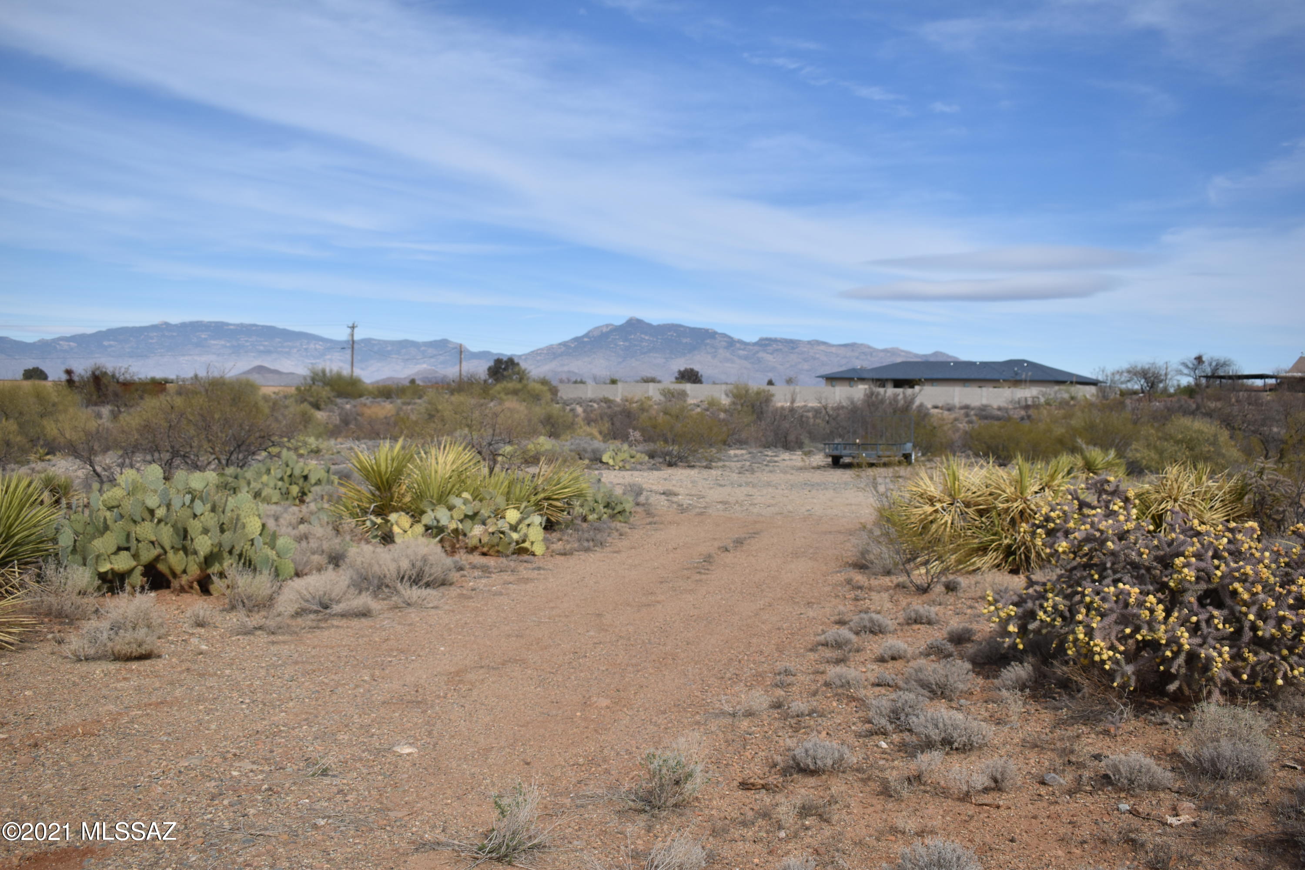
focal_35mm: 34
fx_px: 1251
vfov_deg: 38.4
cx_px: 652
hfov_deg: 55.1
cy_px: 435
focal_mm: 23
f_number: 5
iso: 180
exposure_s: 1/2000
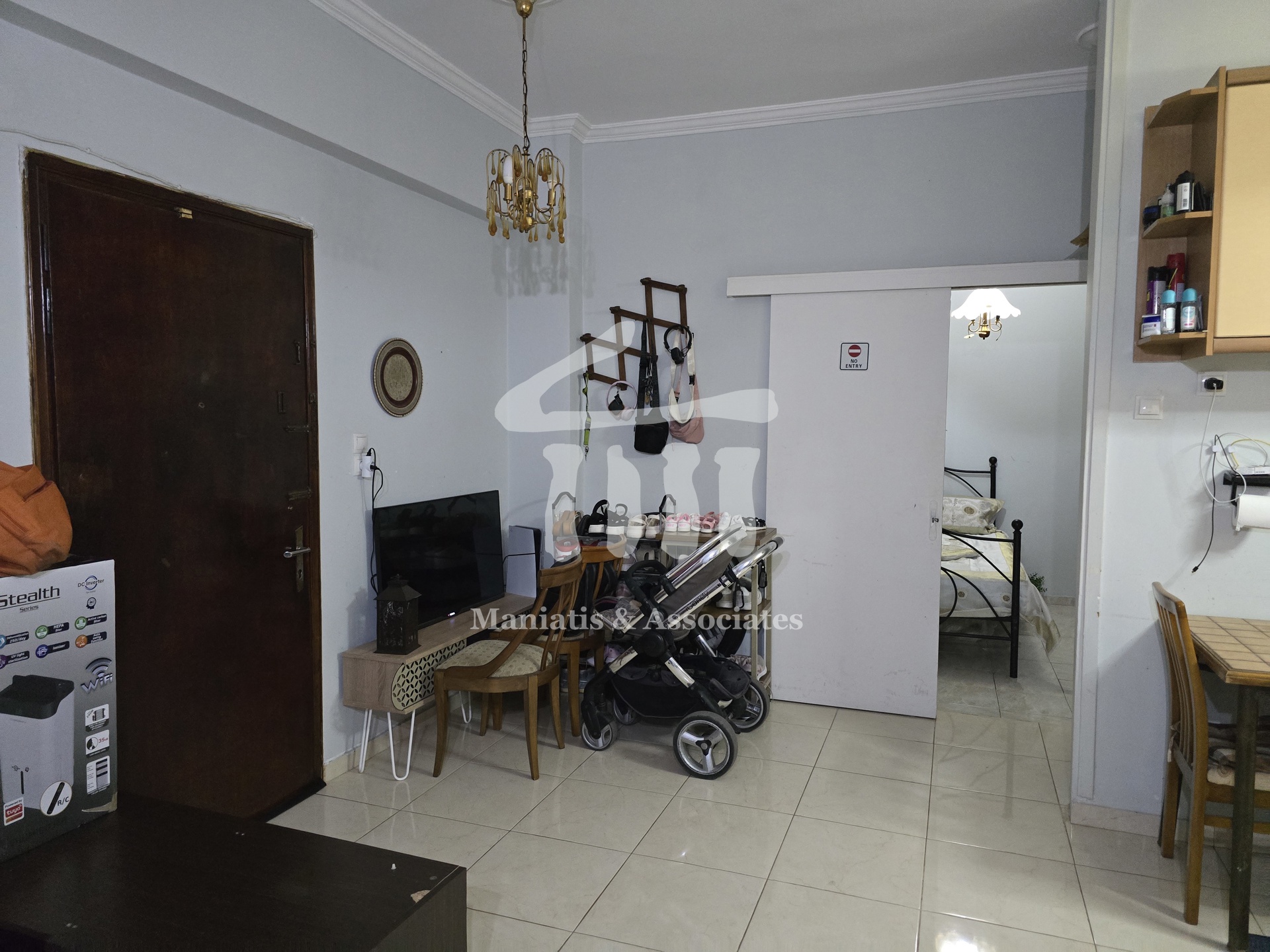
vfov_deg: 58.9
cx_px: 635
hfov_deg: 73.9
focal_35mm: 23
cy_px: 476
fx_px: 844
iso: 1600
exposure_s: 1/100
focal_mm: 6.3
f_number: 1.7
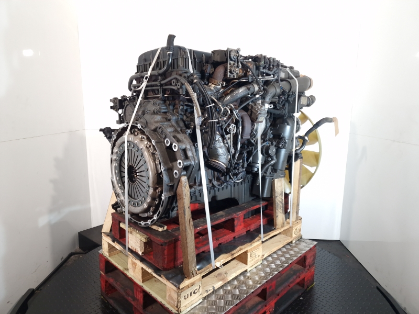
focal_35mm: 23
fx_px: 278
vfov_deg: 58.9
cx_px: 210
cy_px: 157
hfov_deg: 73.9
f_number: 1.8
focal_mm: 6.4
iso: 125
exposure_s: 1/50
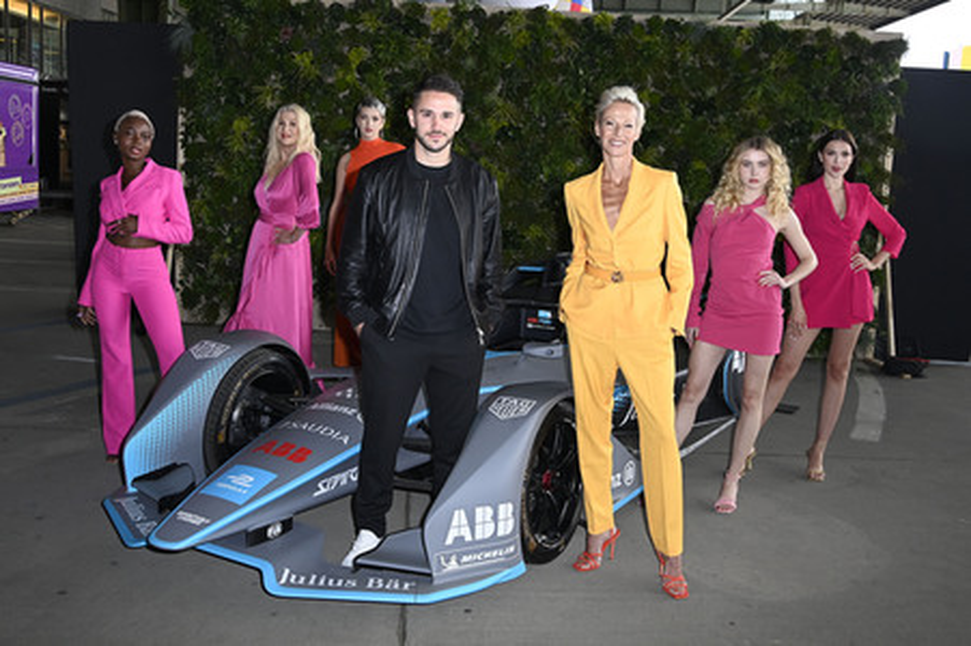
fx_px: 916
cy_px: 323
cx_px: 486
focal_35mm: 34
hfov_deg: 55.8
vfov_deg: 38.8
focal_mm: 34
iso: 1000
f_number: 5.6
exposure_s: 1/160
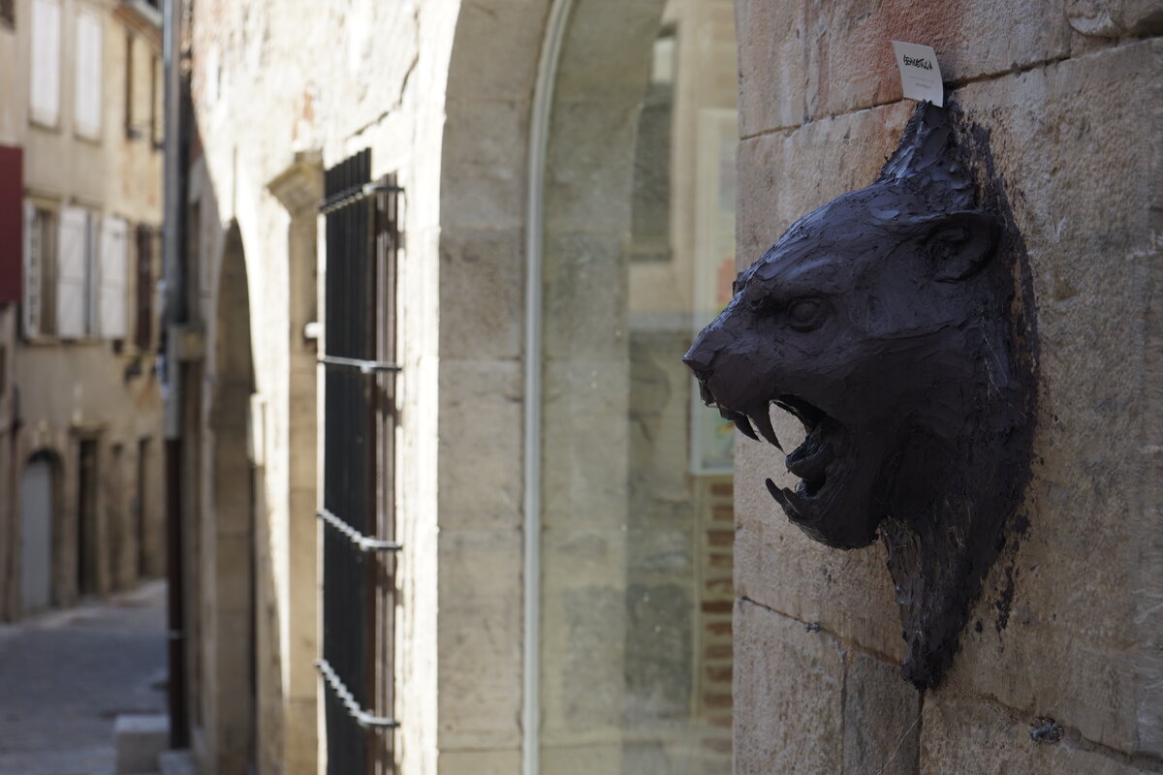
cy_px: 388
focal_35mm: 64
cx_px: 582
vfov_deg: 21.2
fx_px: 2067
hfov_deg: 31.4
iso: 100
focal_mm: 64
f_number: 5.6
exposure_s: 1/80
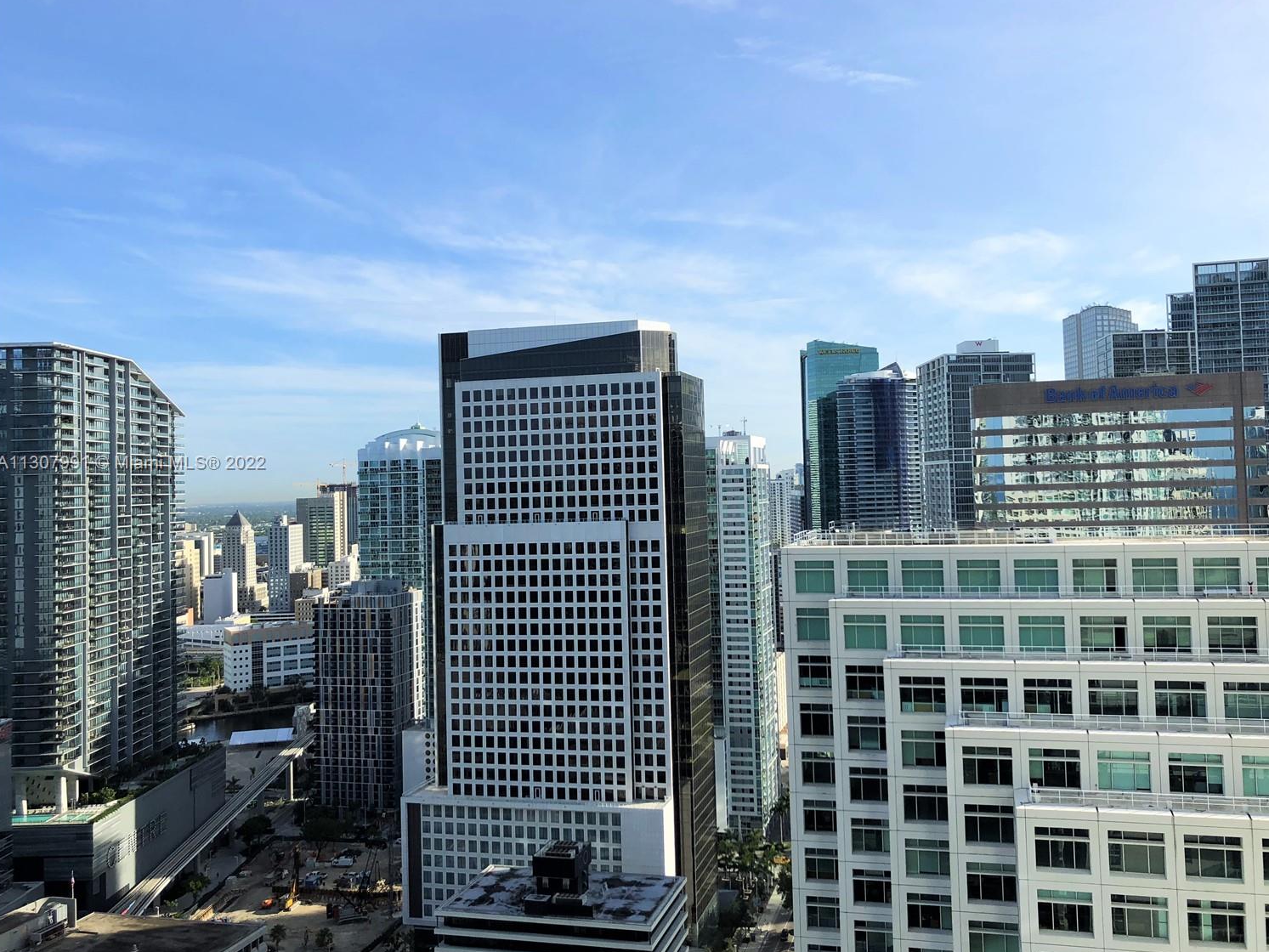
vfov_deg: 46.8
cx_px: 673
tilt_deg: +2.3
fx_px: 1100
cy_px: 464
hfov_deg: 59.9
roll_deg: +0.3
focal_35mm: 30
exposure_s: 1/2000
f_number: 1.8
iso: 20
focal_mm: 3.99
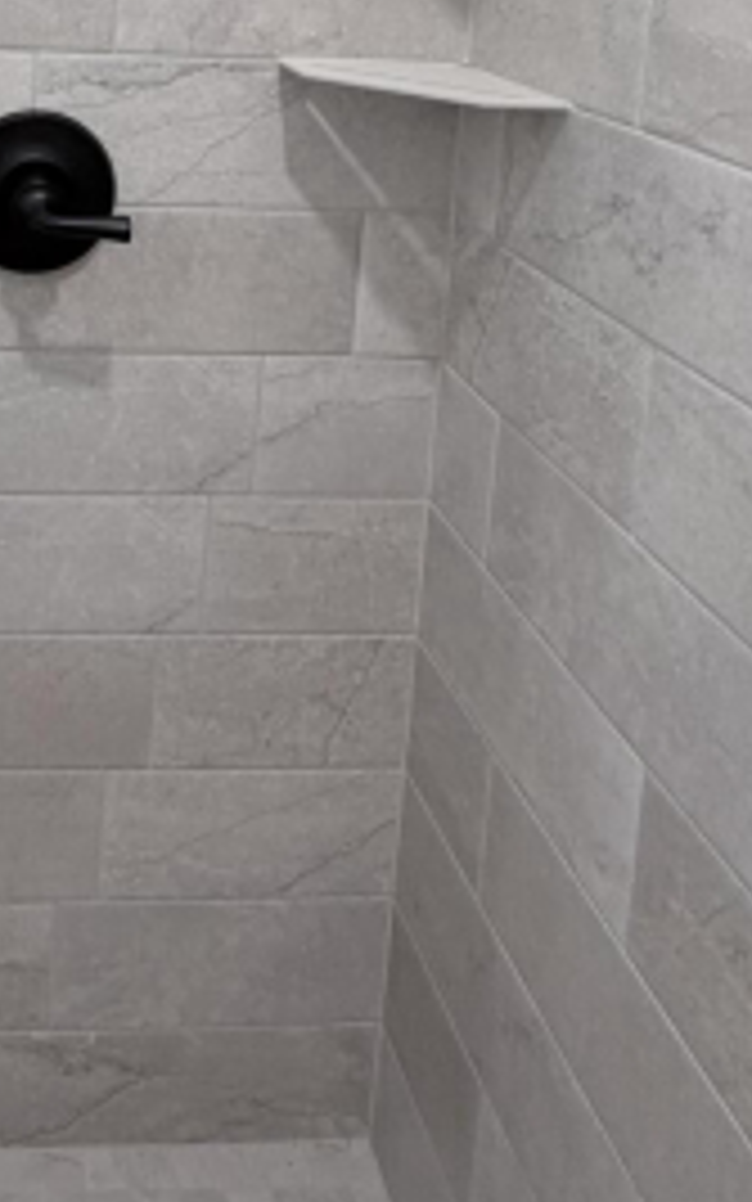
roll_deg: -2.8
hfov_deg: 31.7
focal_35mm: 37
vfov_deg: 45.0
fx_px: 1213
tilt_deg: -6.3
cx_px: -5
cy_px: 11
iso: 320
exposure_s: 1/120
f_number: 2.2
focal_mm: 2.22
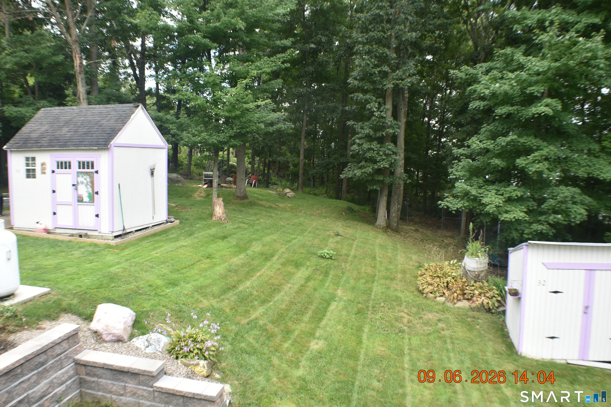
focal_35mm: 34
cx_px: 306
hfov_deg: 55.1
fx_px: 585
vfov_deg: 38.4
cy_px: 204
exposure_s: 1/250
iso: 360
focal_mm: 23
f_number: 5.6
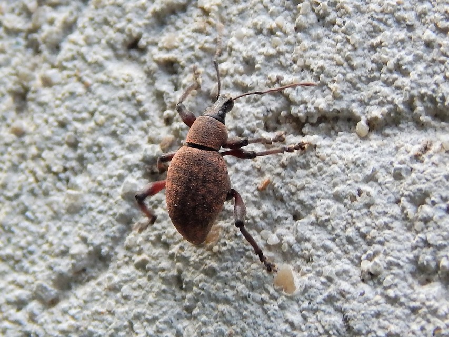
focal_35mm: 114
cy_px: 168
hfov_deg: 17.3
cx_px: 224
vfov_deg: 13.0
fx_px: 1479
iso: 125
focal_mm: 20.5
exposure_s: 1/80
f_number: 4.6
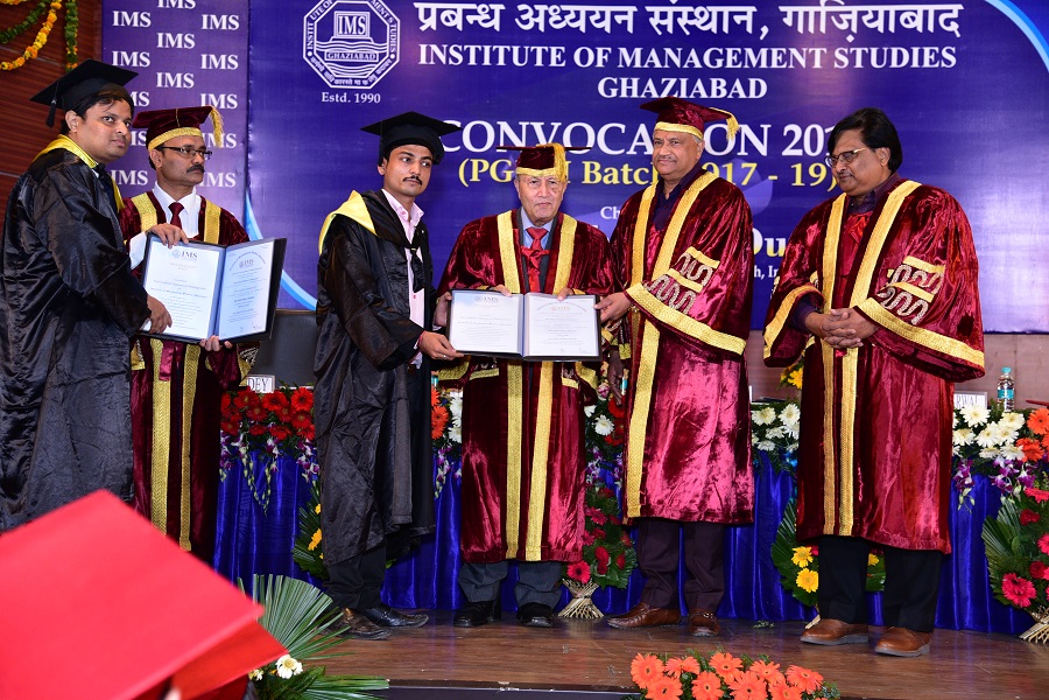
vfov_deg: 26.0
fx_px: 1515
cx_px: 524
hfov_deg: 38.2
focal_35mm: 52
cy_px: 350
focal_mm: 52
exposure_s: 1/125
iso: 1600
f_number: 4
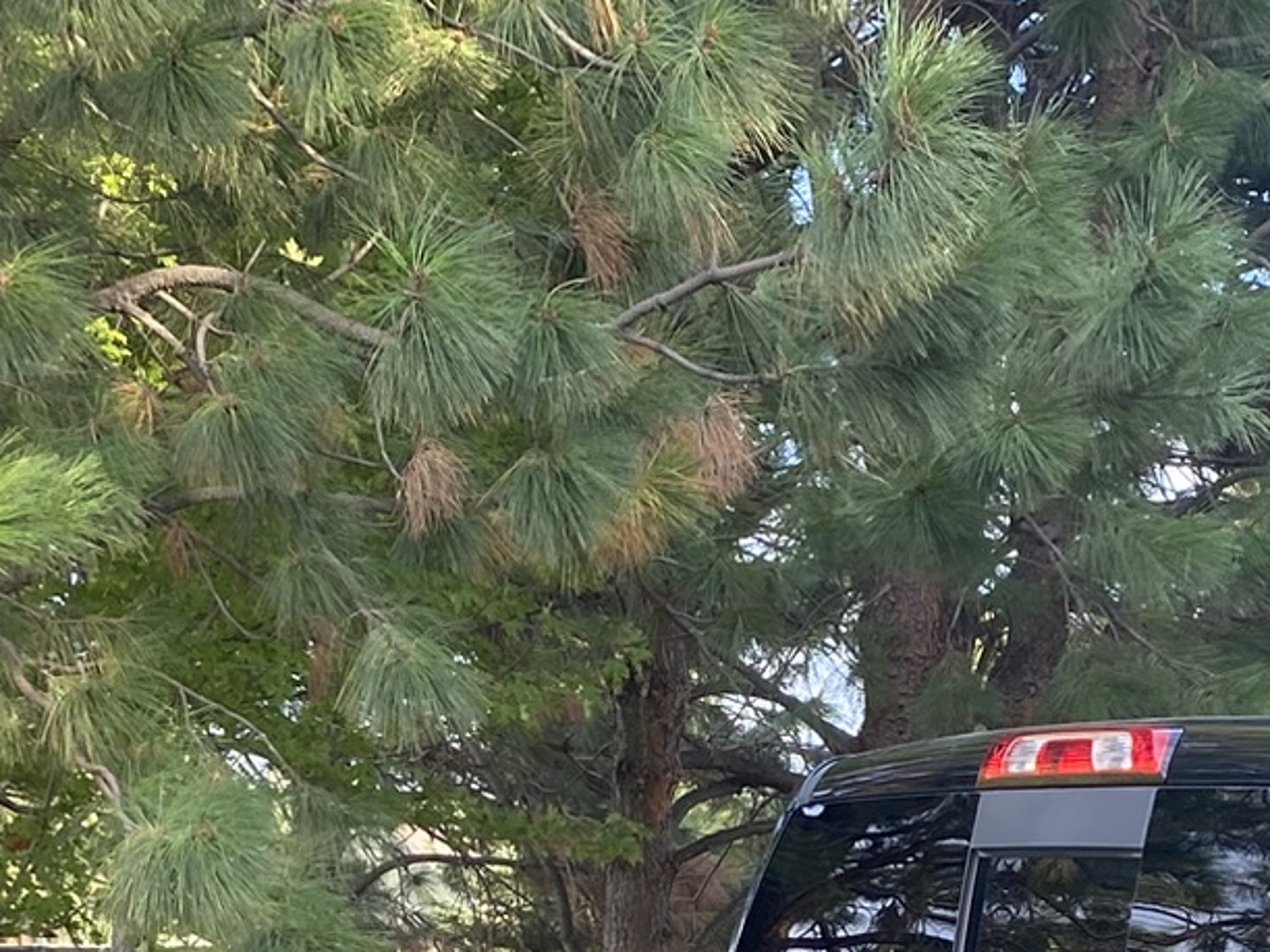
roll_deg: -0.4
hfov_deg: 22.3
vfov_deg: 15.4
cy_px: 1497
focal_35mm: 87
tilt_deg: -8.4
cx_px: 965
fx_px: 3192
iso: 32
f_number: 1.8
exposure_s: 1/153
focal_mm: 4.25
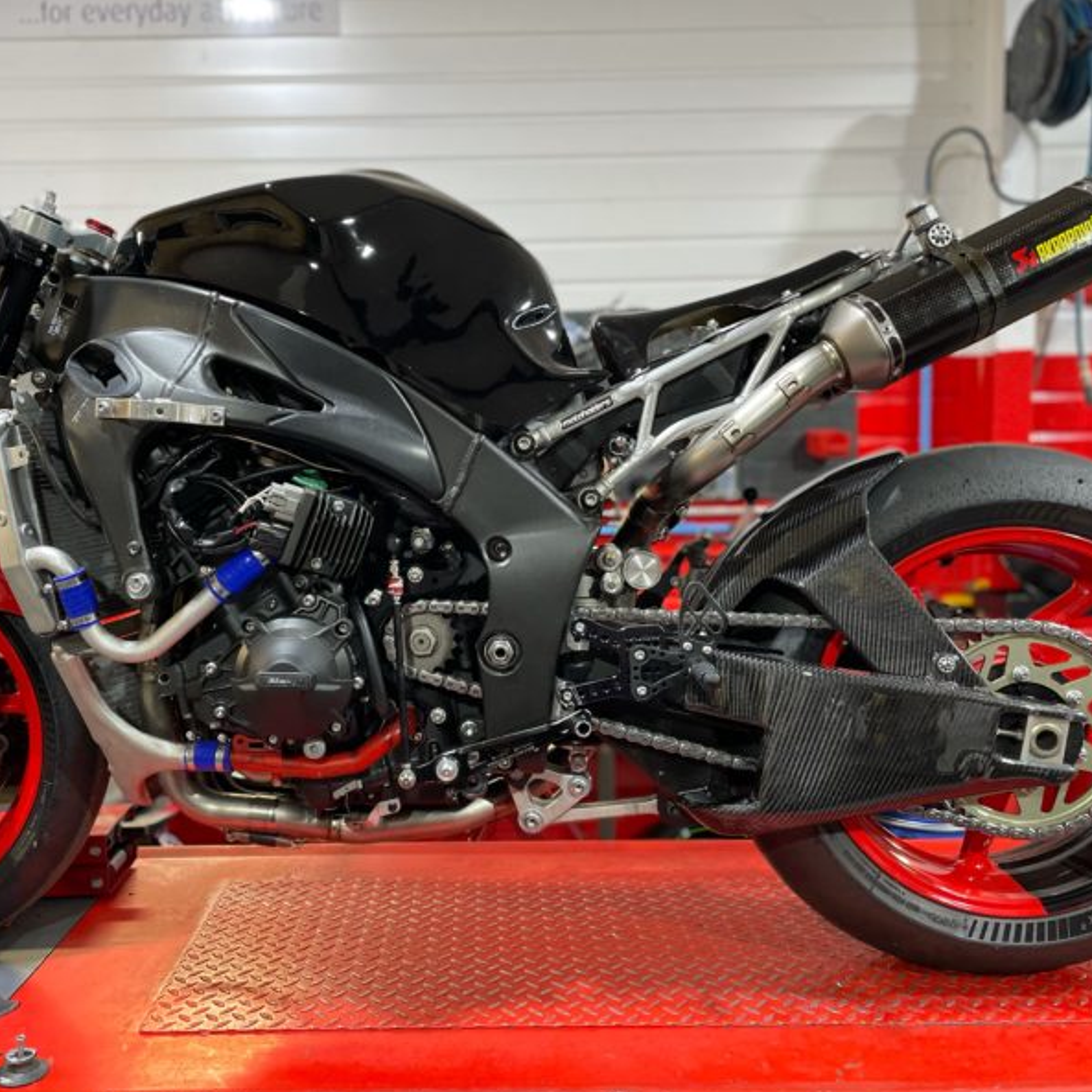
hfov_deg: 52.4
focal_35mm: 31
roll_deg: +0.7
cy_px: 551
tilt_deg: -4.4
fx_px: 1106
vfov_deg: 52.5
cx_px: 482
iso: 160
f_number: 1.6
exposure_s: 1/50
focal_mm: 4.2
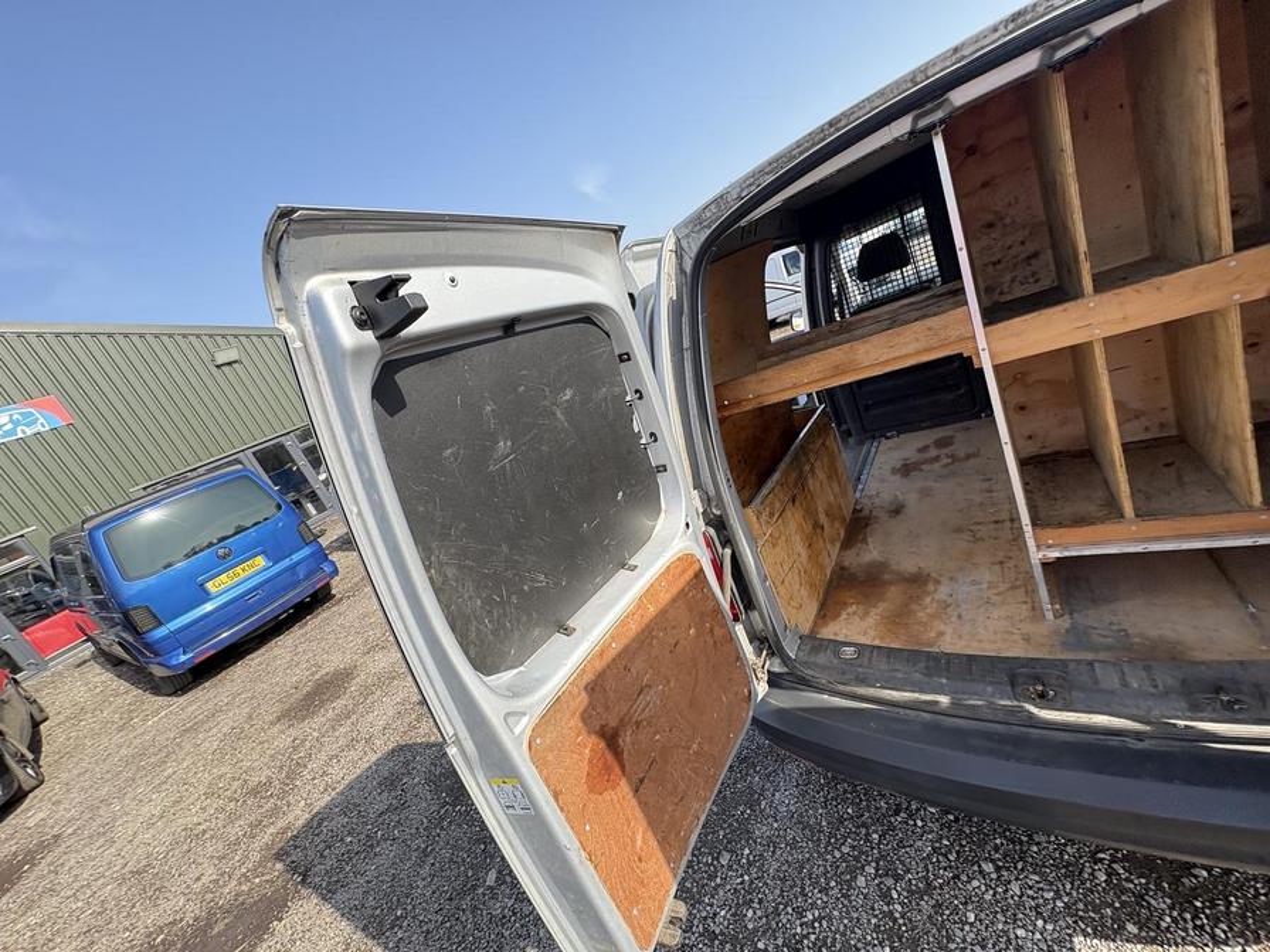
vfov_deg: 85.7
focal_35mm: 14
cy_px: 476
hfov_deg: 102.1
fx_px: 514
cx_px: 635
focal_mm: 2.22
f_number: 2.2
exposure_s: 1/352
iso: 64
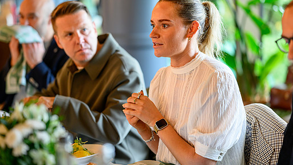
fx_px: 785
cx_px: 156
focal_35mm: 101
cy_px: 60
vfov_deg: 12.0
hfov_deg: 21.1
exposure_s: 1/200
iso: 800
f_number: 1.8
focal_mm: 85
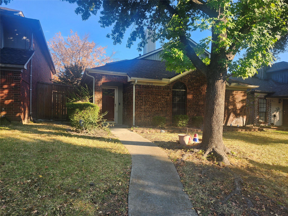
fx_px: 191
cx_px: 144
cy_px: 108
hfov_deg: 73.9
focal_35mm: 23
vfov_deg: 58.9
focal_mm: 5.54
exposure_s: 1/306
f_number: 1.8
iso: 25
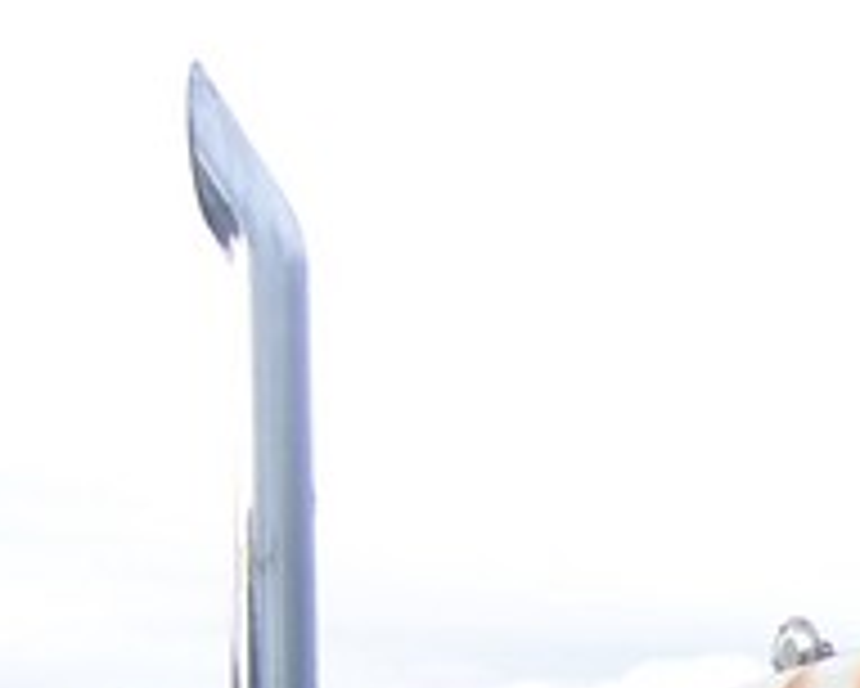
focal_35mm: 147
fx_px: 3743
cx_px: 1342
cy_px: 1174
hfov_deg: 12.4
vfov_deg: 10.0
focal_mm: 6.2
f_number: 2.8
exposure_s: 1/125
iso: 80
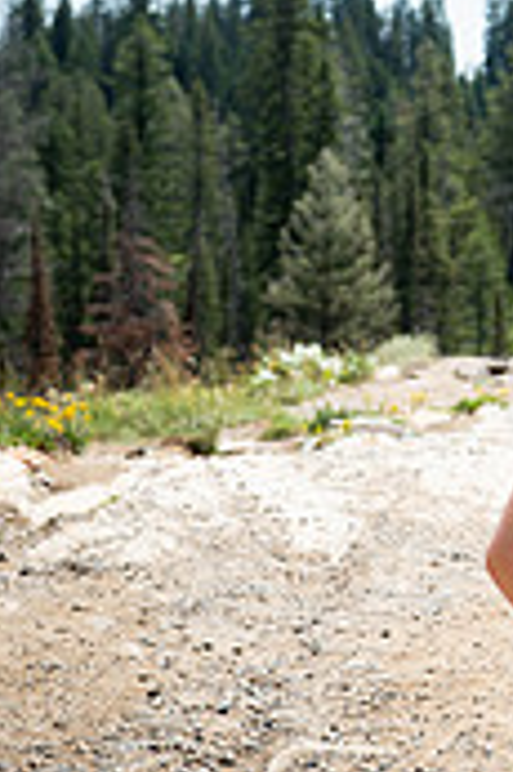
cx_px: 656
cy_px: 58
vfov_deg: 20.2
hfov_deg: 13.3
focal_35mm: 99
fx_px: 2120
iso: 140
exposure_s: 1/2000
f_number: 2.8
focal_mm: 38
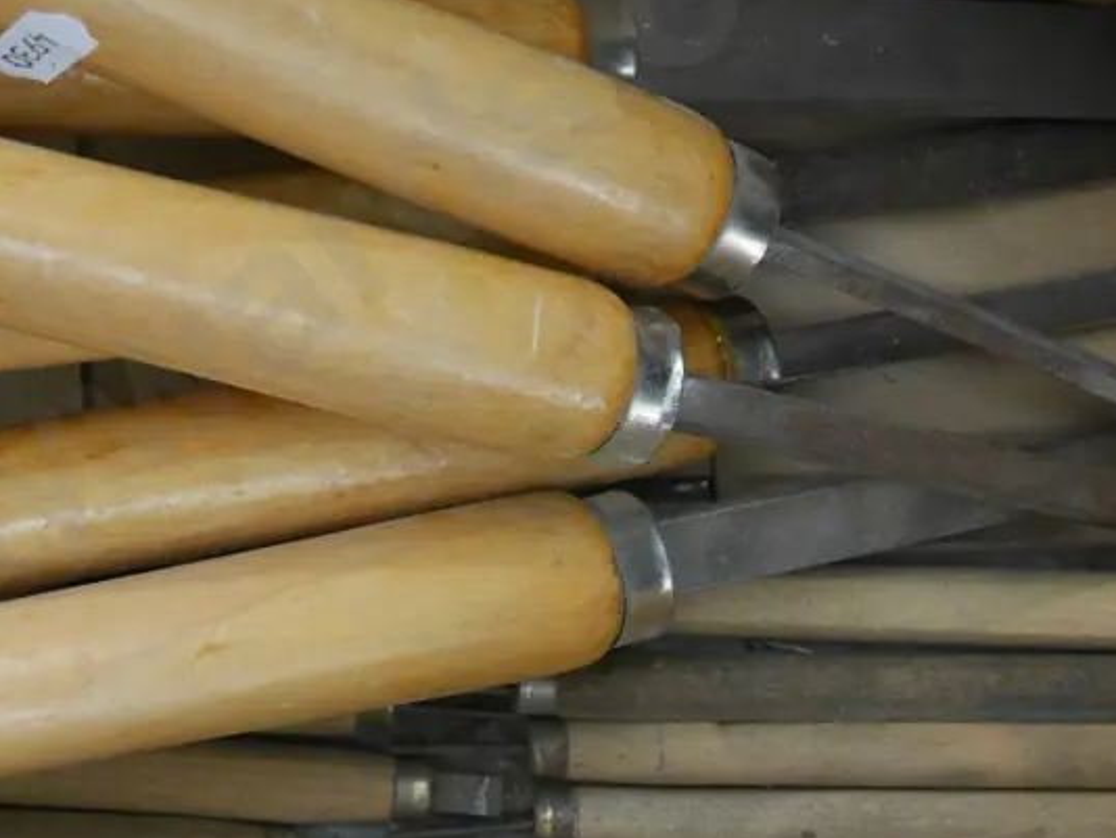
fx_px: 2226
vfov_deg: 21.3
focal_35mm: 69
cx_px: 199
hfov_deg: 27.5
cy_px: 365
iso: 3200
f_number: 4.2
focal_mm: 18
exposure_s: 1/80
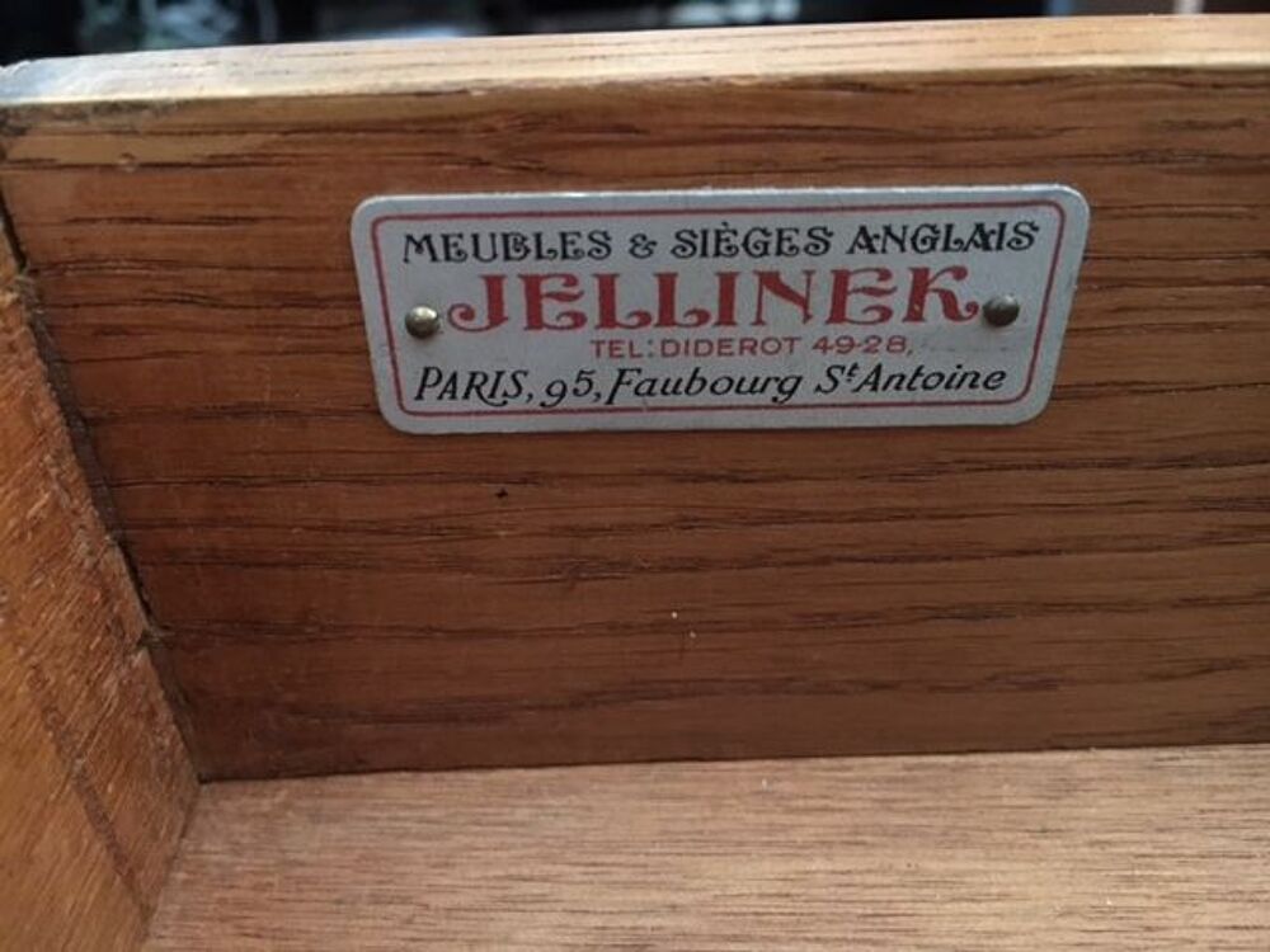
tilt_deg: -34.4
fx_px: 1064
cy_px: 476
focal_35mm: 29
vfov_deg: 48.2
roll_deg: +1.6
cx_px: 635
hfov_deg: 61.7
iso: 400
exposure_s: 1/17
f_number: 2.2
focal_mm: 4.15
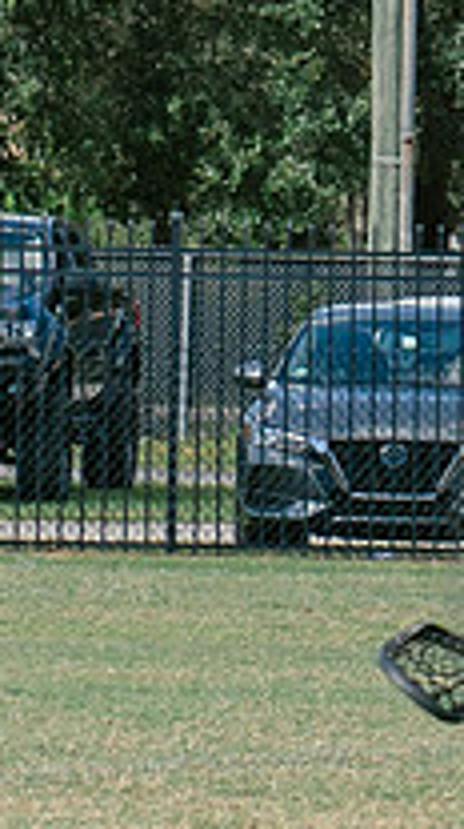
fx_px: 12832
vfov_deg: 3.7
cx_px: 1132
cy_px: 155
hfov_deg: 2.1
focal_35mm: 585
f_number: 5.6
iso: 250
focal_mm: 70
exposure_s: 1/1000
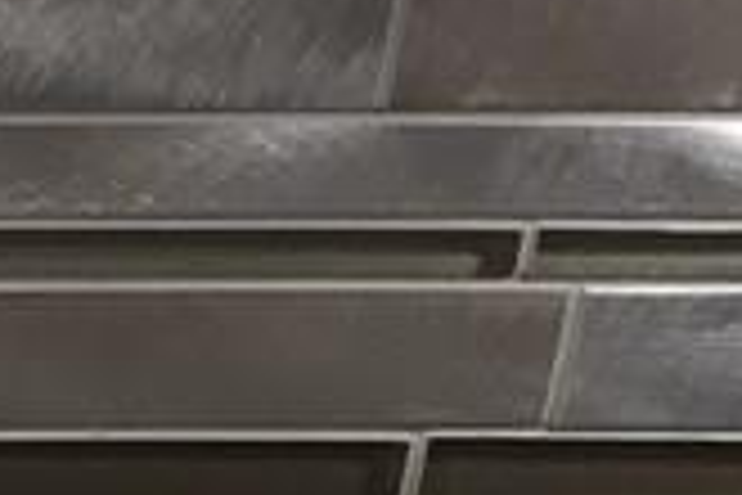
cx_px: -1394
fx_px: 3854
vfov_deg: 7.0
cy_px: 1152
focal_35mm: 187
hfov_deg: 9.1
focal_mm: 4.15
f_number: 2.2
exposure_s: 1/30
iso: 64
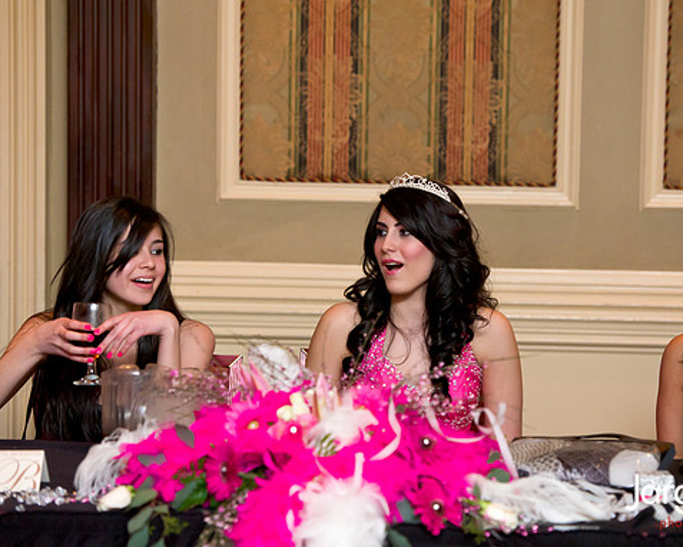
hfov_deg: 13.8
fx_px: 2811
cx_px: 405
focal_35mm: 139
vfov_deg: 11.1
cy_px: 274
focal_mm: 122
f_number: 3.2
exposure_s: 1/125
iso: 3200
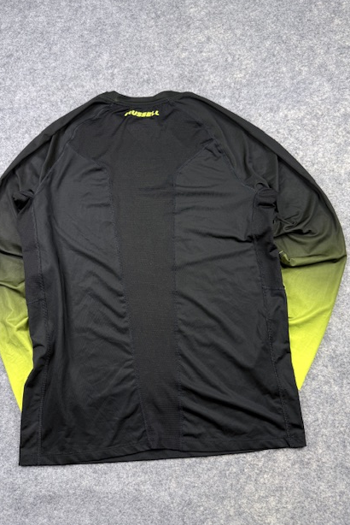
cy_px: 262
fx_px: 379
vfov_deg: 69.4
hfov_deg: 49.6
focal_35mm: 26
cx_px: 167
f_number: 1.78
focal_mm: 6.76
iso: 100
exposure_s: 1/100
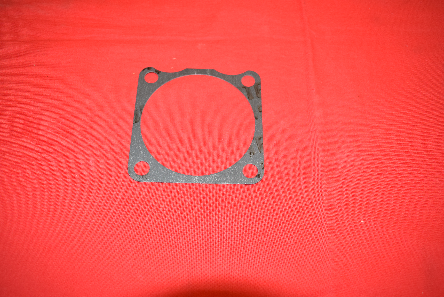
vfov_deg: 41.7
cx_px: 222
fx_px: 389
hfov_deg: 59.5
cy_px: 148
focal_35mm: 32
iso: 800
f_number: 5
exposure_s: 1/125
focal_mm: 21
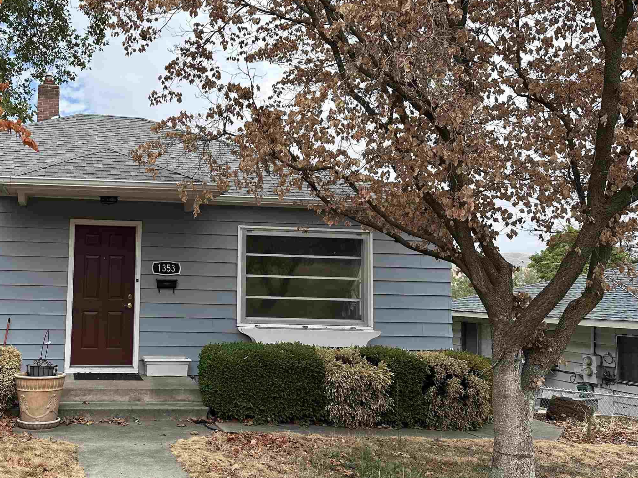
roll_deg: -1.5
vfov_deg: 38.7
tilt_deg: +5.1
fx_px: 682
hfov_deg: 48.0
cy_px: 232
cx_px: 150
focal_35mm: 37
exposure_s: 1/2110
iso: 80
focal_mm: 6.86
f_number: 1.78
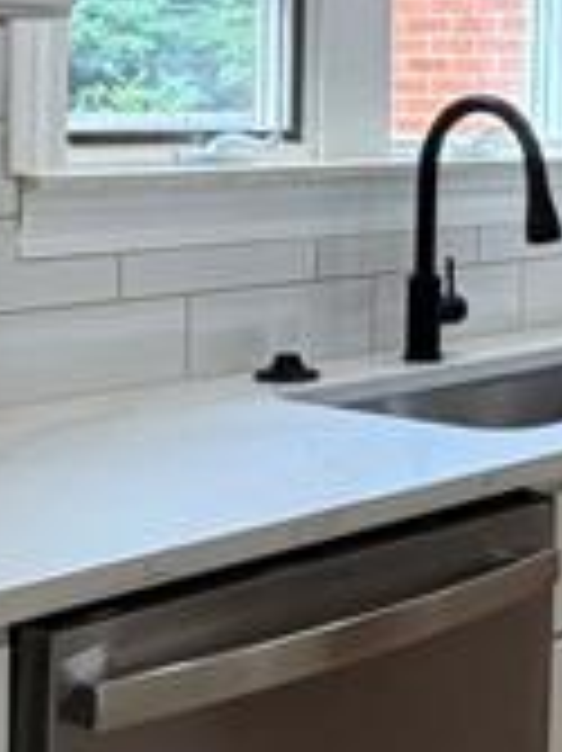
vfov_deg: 22.4
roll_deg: -1.2
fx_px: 1864
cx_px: 791
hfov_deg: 16.0
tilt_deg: +0.9
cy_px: 117
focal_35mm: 86
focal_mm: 2.22
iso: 64
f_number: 2.2
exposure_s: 1/120
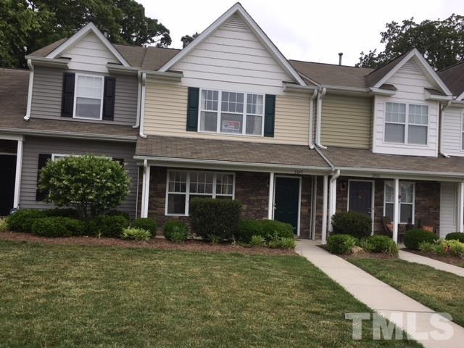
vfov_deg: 48.2
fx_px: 389
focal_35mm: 29
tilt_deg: +3.7
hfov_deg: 61.7
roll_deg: -3.6
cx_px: 232
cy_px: 174
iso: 25
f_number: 2.2
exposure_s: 1/439
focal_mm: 4.15
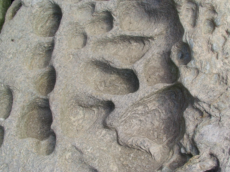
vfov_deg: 33.6
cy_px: 87
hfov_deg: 43.9
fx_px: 286
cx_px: 120
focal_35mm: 43
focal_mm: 5.8
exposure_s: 1/196
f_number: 5.6
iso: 50
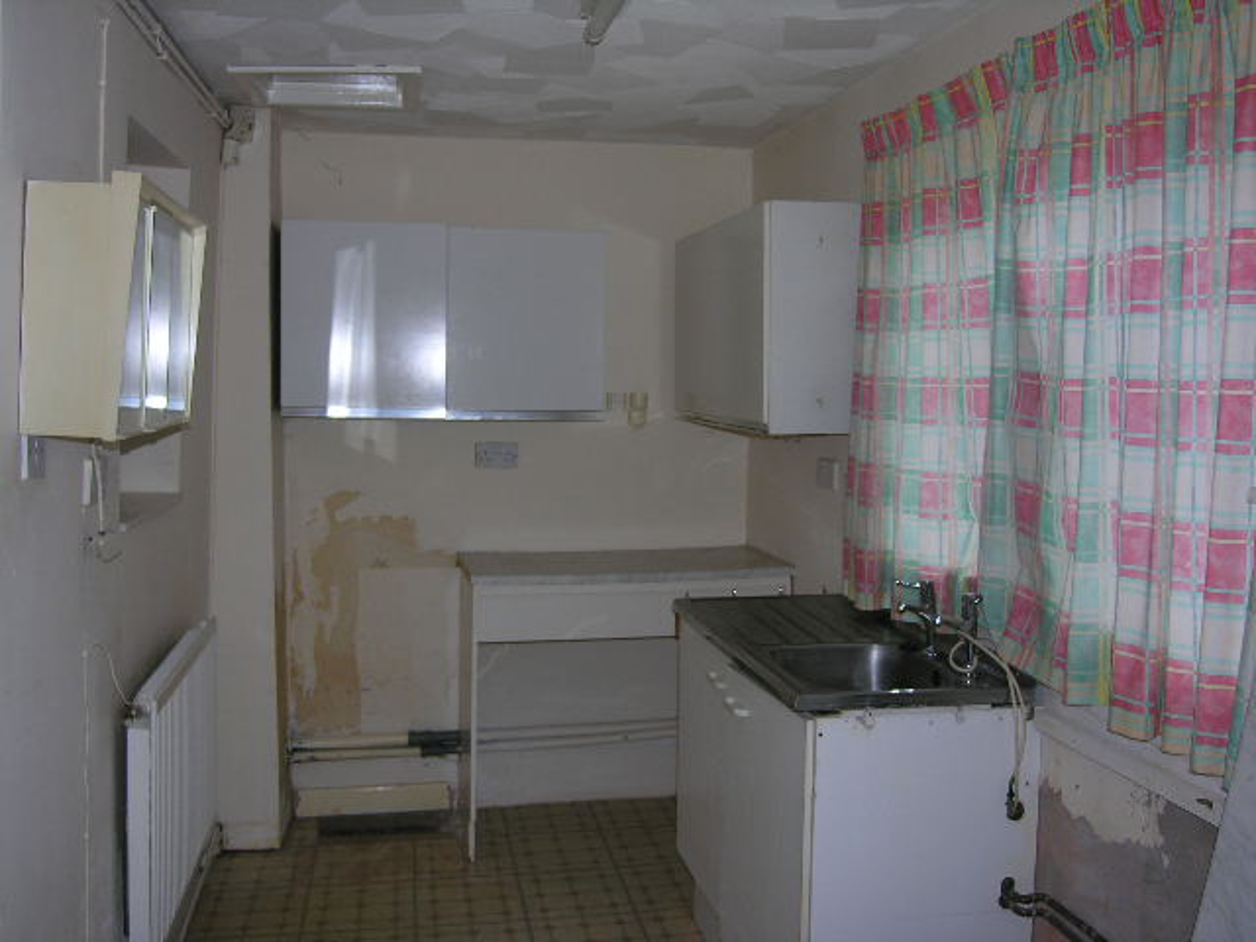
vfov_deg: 44.2
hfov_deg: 56.8
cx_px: 628
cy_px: 471
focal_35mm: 32
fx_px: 1161
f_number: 2.9
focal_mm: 8.1
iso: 50
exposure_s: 1/60.1
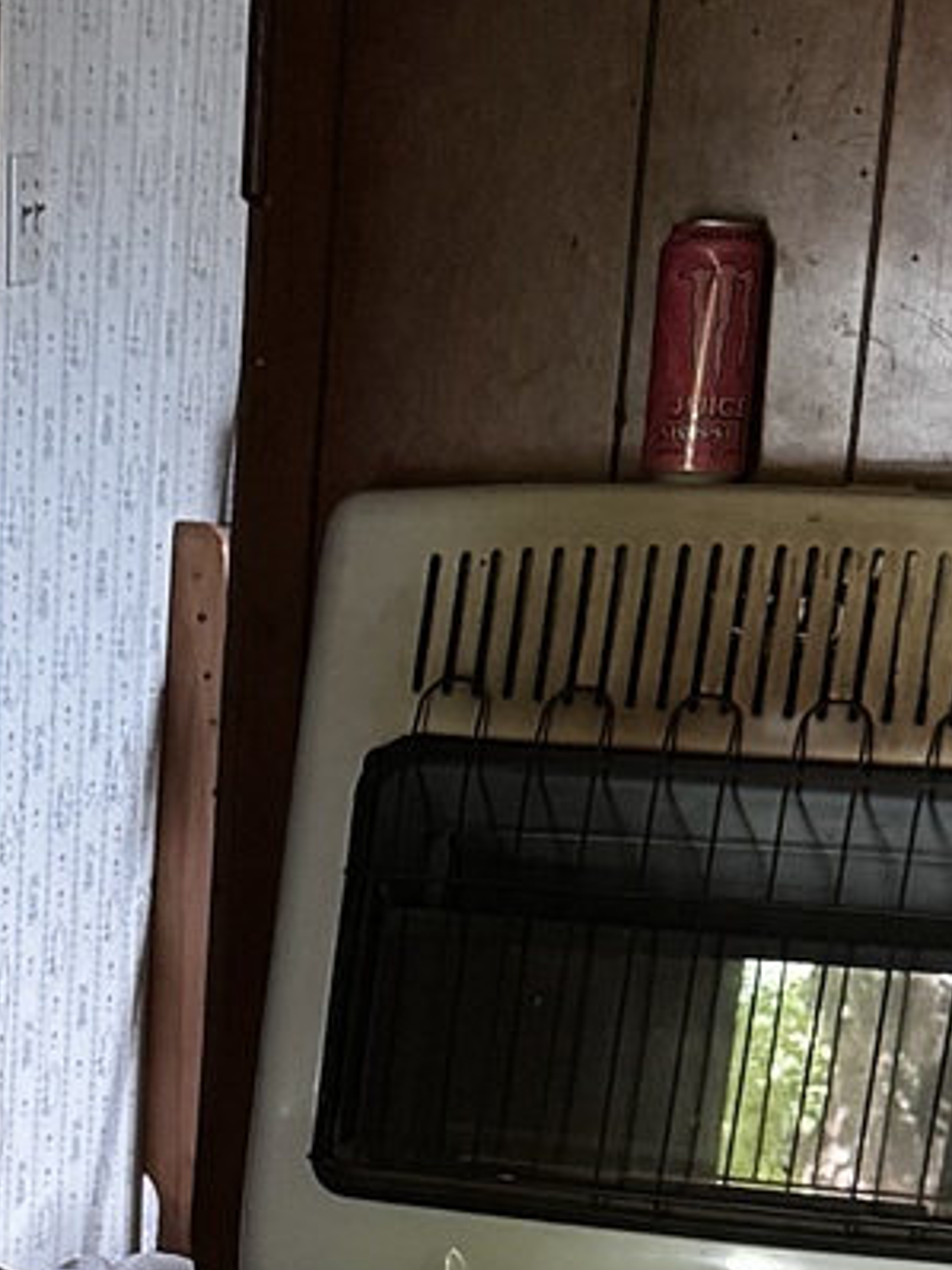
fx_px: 3779
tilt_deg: -22.6
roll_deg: +0.4
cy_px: 1644
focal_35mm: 103
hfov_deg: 13.9
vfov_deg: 17.9
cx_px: -234
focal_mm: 6.76
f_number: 1.78
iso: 1600
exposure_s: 1/29
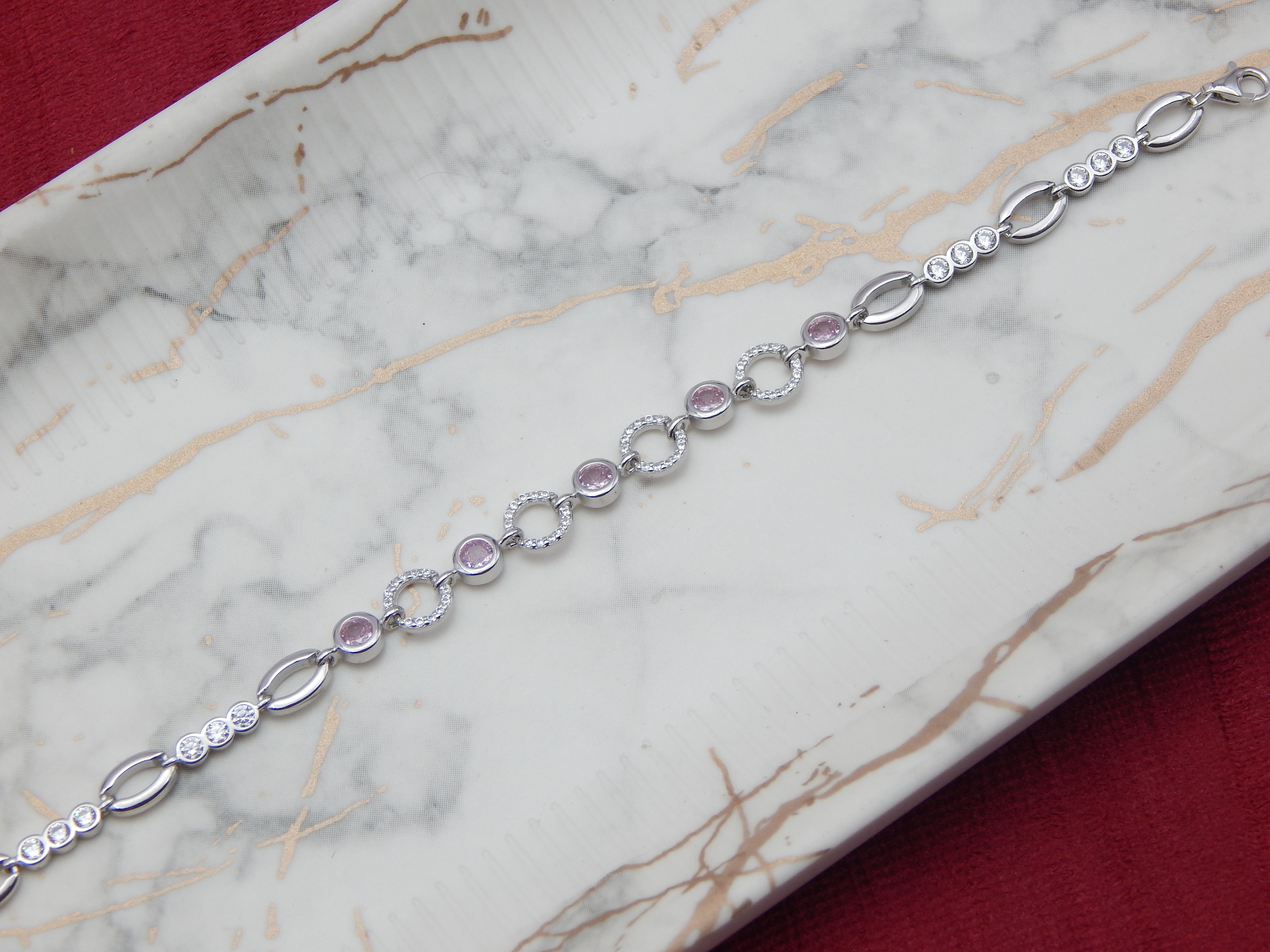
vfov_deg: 13.0
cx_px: 635
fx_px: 4182
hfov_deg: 17.3
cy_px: 476
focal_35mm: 114
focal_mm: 20.5
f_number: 4.6
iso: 125
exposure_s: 1/125
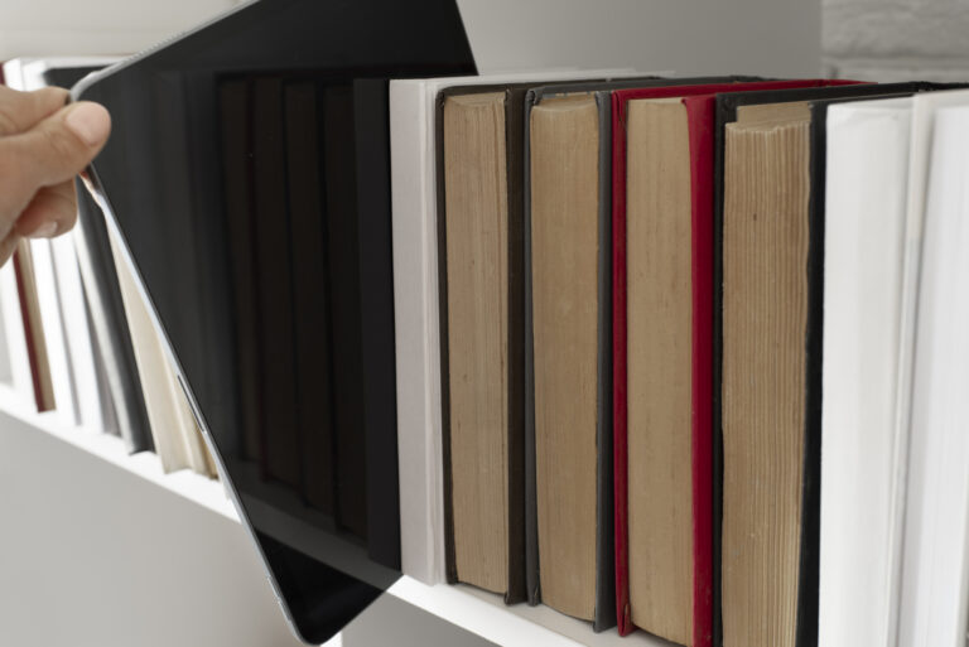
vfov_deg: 27.0
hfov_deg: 39.6
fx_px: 1347
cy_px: 324
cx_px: 484
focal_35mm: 50
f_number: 3.5
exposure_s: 1/2
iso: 100
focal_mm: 50
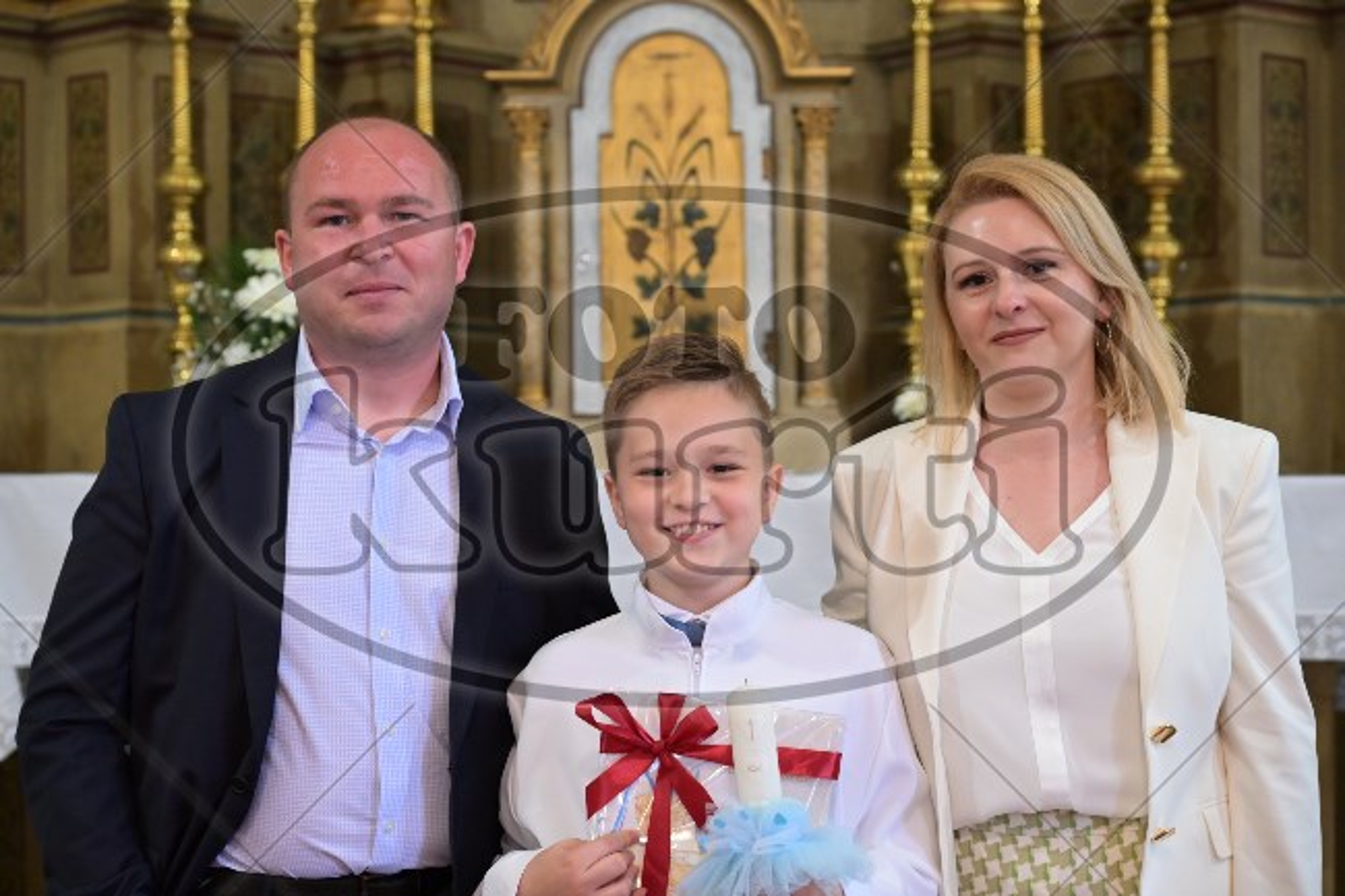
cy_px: 448
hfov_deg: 28.5
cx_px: 672
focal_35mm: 71
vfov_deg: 19.2
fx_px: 2652
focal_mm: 71
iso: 4000
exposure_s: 1/125
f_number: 4.5
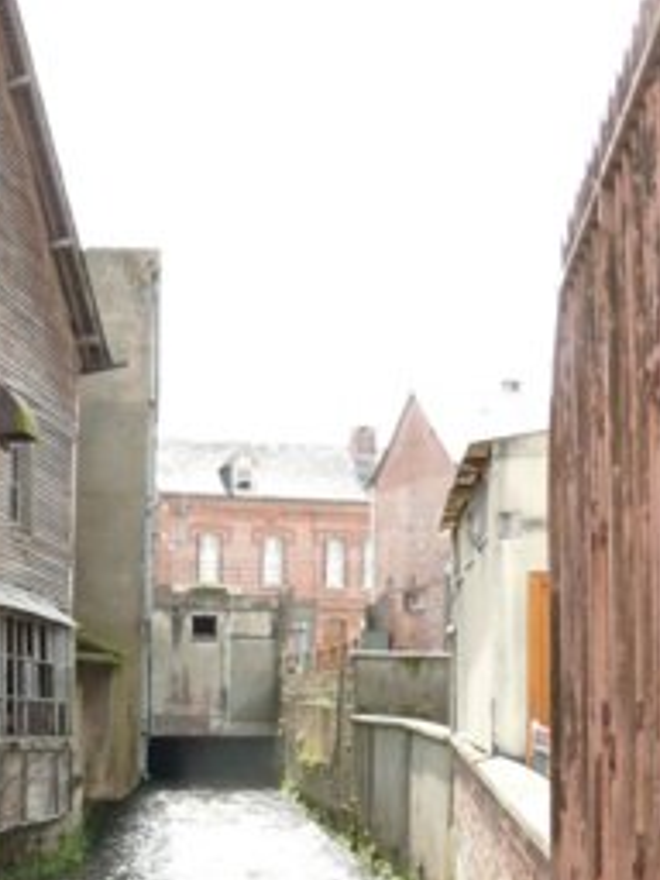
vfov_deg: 29.3
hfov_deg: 22.1
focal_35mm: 65
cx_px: 65
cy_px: 662
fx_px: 1652
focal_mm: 7.4
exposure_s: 1/100
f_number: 4
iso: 100
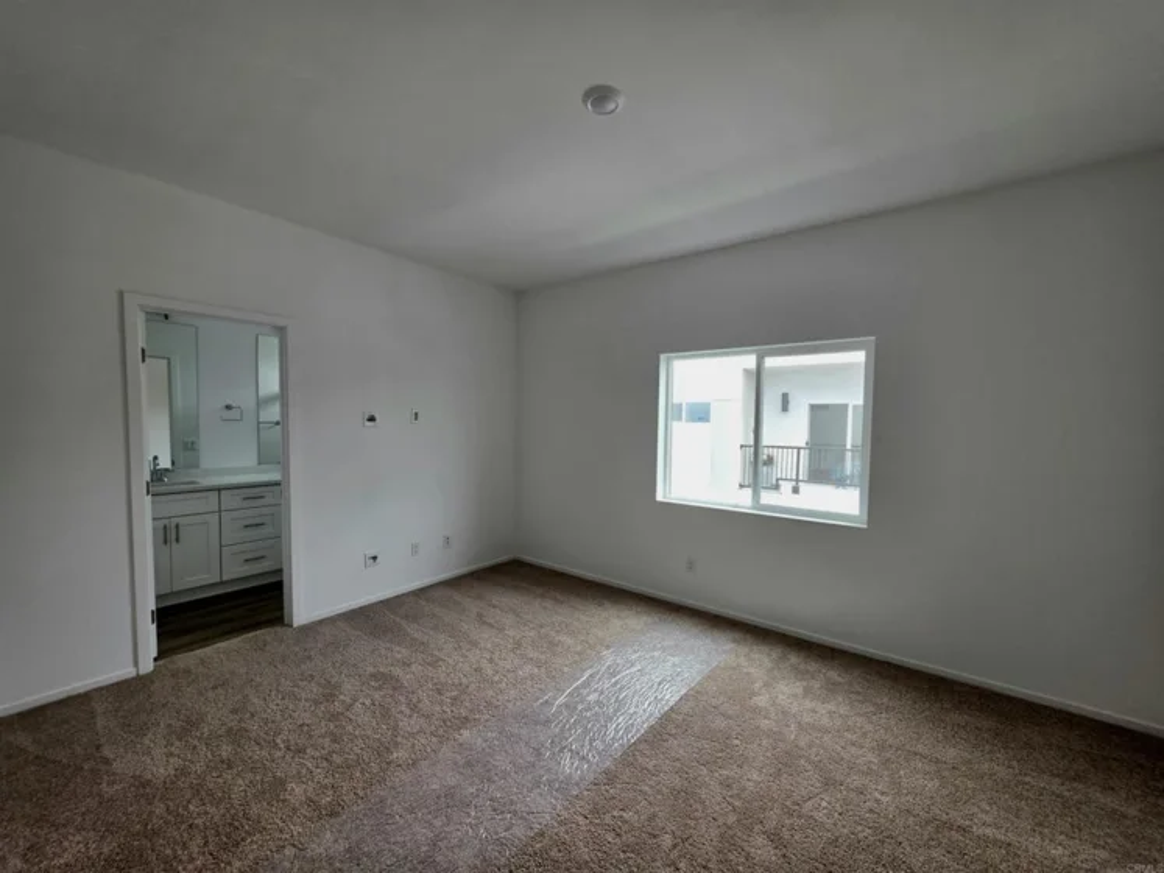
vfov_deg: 89.9
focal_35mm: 13
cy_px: 436
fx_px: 437
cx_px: 582
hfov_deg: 106.2
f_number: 1.9
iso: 20
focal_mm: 2.2
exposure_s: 1/120
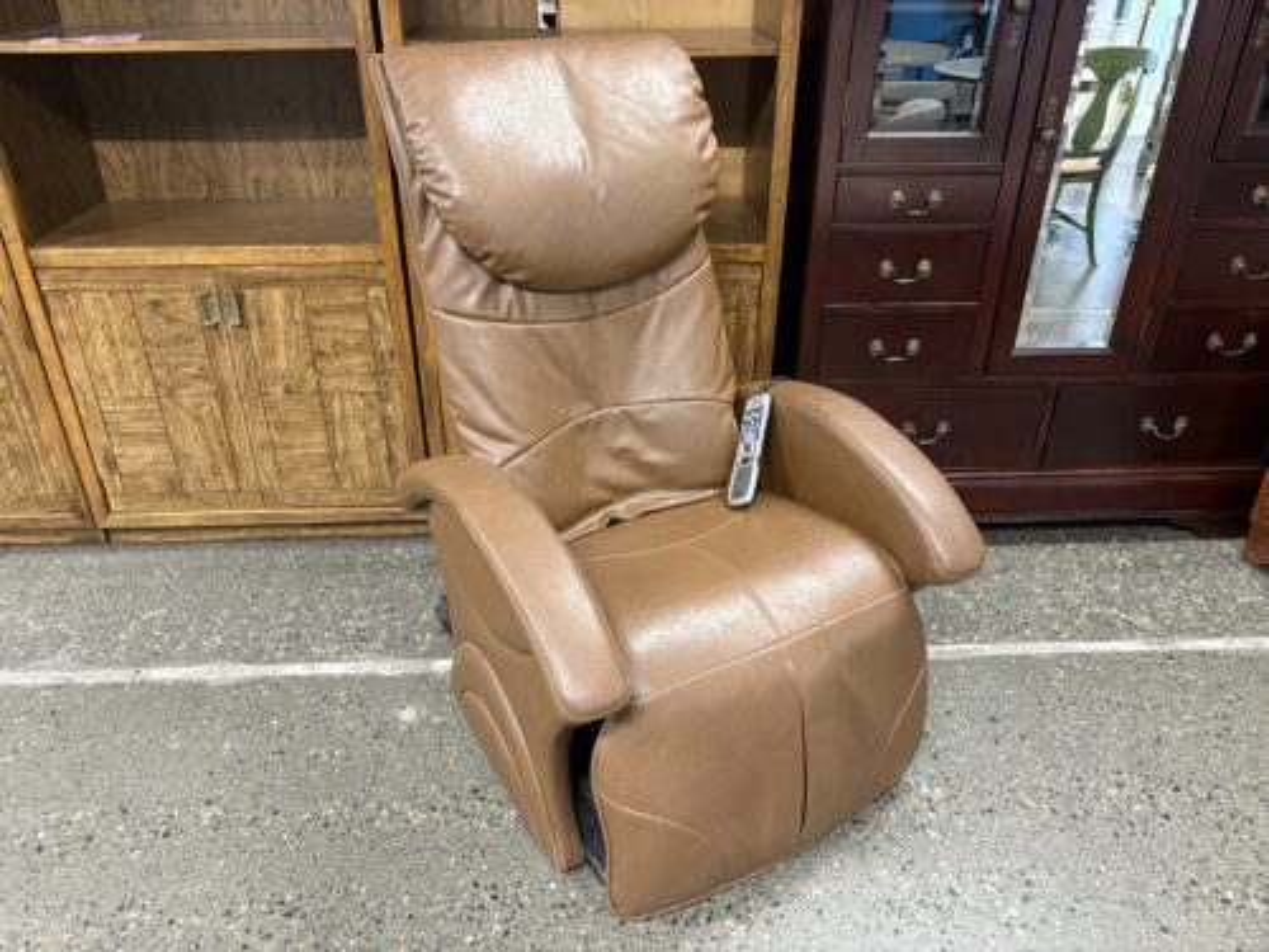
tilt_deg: -29.2
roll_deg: -0.2
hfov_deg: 67.3
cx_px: 634
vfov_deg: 53.1
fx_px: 953
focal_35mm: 26
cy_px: 476
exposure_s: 1/40
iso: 400
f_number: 1.6
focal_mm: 5.96
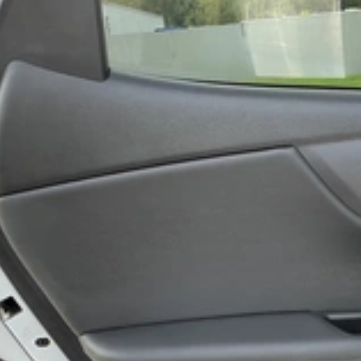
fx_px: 743
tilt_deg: -19.7
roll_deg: +5.8
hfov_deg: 27.0
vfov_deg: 26.3
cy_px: 331
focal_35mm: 63
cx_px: 264
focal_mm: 3
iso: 25
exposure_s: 1/333
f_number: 1.8
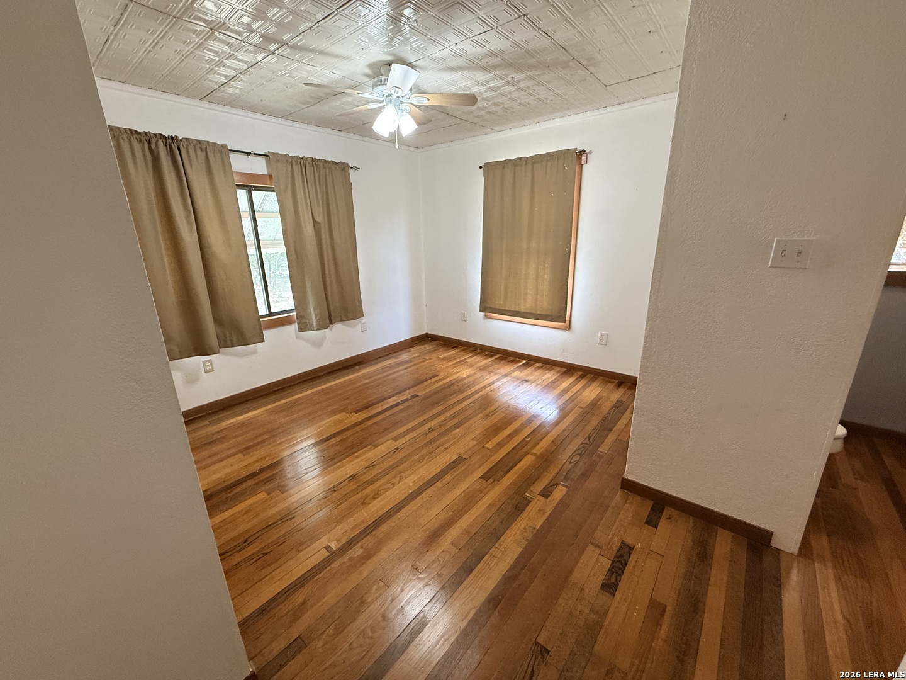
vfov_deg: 85.7
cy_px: 340
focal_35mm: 14
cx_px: 453
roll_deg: +1.3
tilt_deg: -16.0
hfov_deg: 102.1
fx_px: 366
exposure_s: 1/120
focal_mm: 2.22
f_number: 2.2
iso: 320
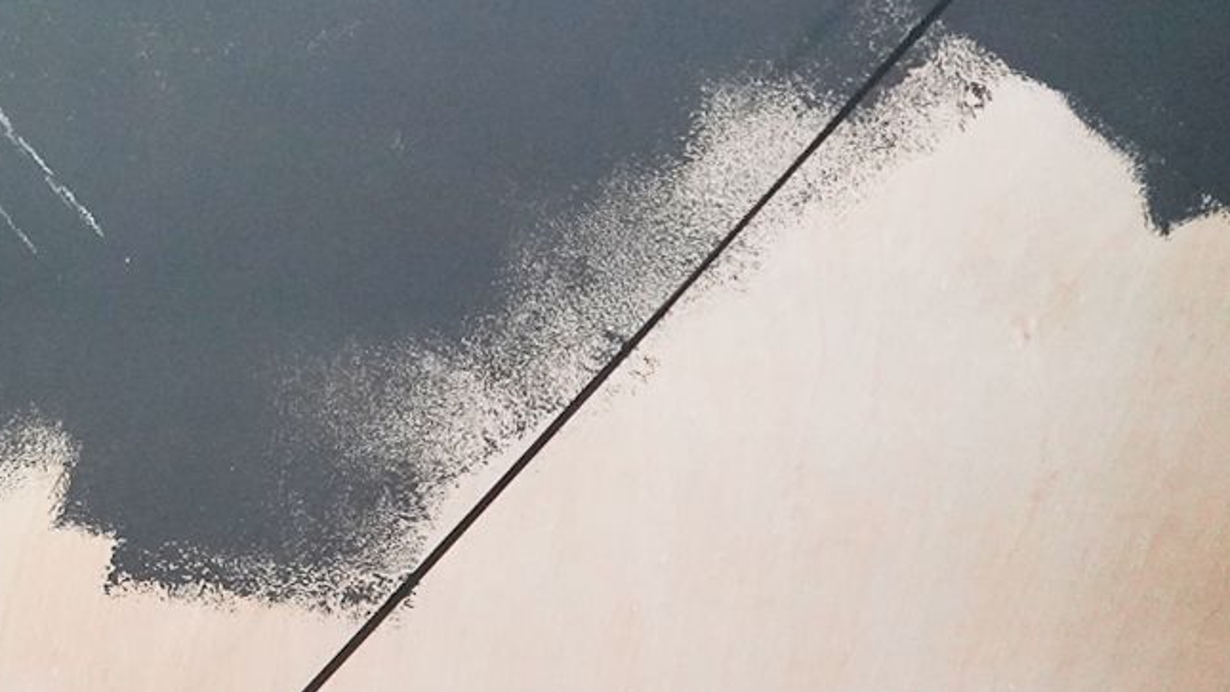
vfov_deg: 15.4
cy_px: 97
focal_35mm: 78
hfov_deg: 23.8
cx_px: -379
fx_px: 2544
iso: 3200
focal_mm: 24
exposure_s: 1/80
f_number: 2.8
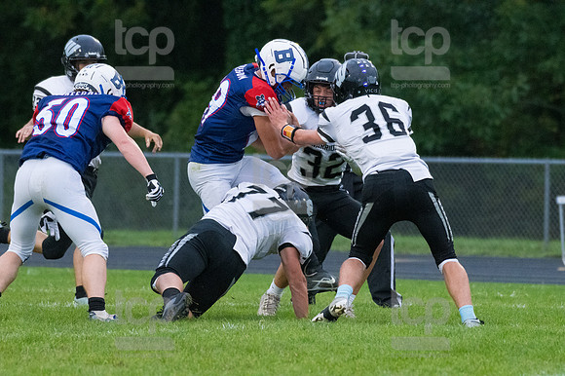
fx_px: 6588
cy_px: 188
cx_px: 282
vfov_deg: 3.3
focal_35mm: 420
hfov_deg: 4.9
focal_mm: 280
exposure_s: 1/2000
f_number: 5.6
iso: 6400
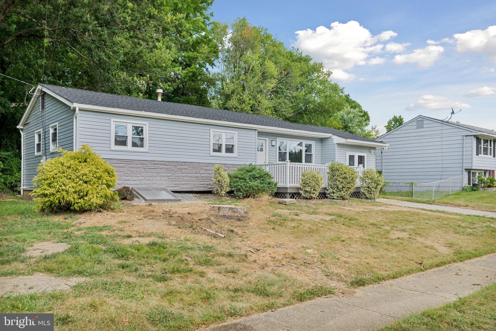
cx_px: 248
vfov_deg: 45.0
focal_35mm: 29
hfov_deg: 63.6
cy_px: 166
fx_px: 400
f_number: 5.6
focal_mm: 29
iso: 250
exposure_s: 1/40
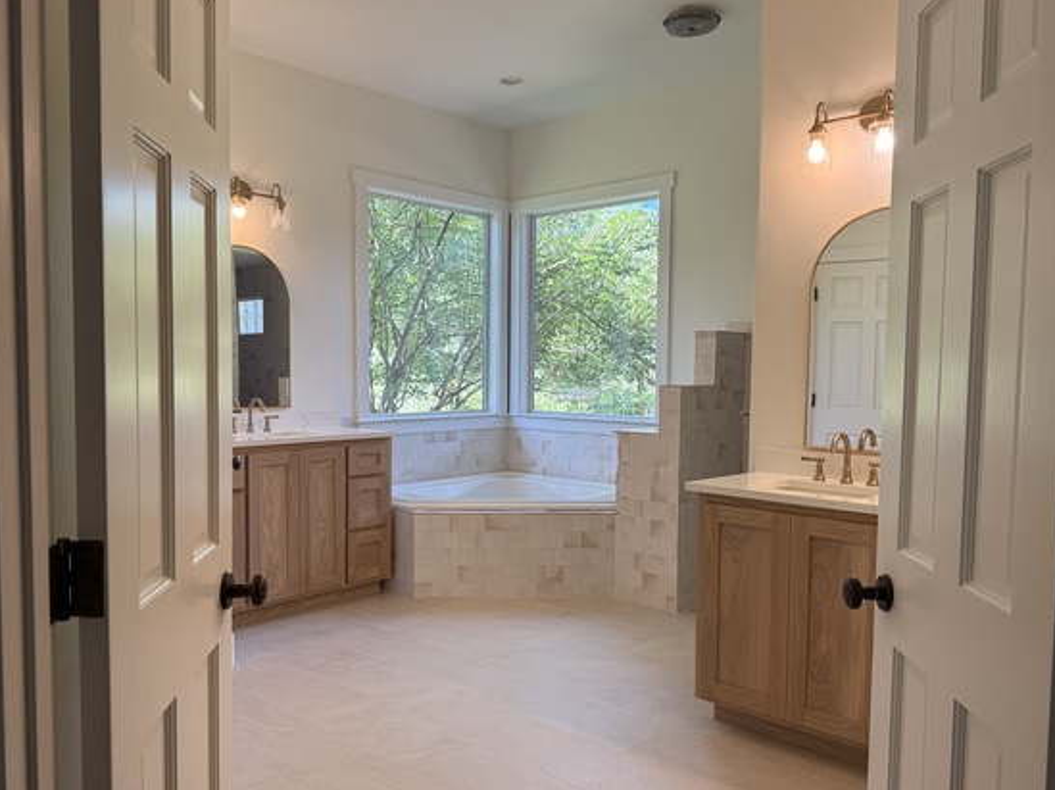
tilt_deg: -3.6
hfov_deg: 63.5
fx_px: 853
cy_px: 409
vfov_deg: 49.7
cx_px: 509
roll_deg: -0.4
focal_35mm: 28
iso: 100
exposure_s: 1/249
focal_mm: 6.76
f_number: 1.78
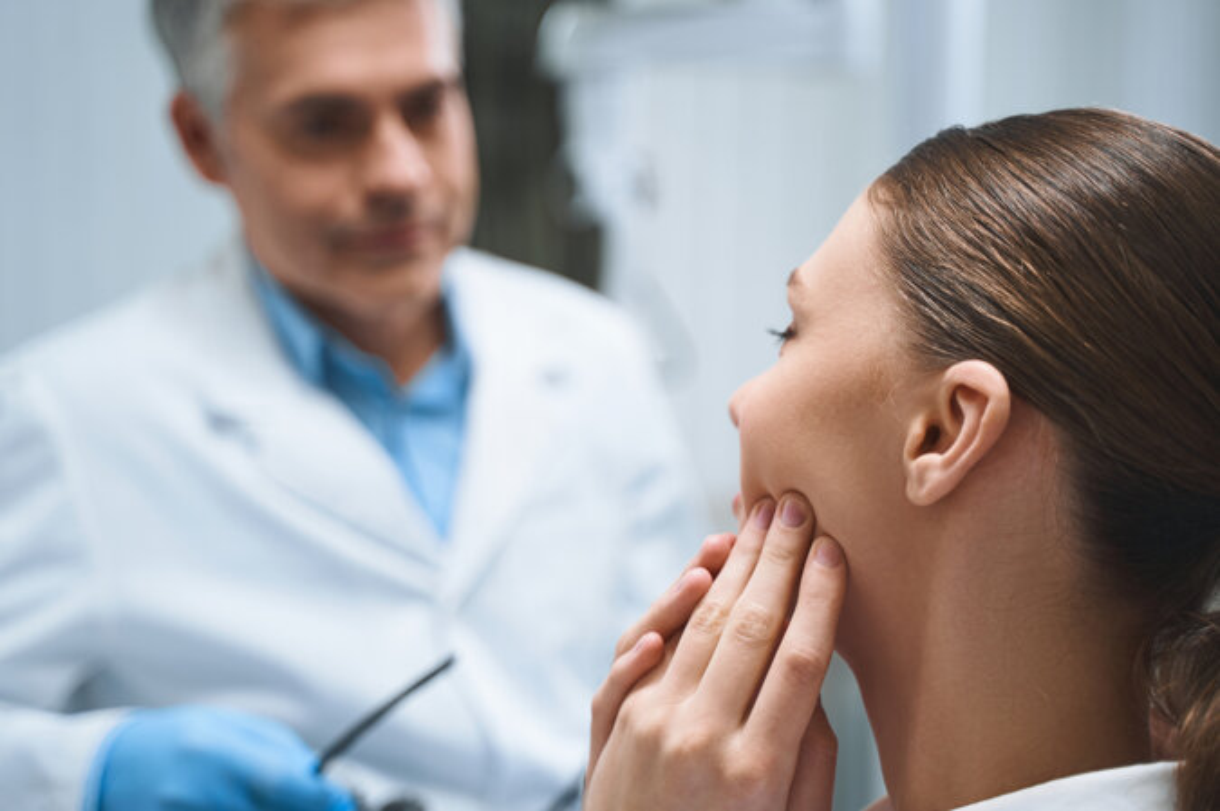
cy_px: 406
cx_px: 610
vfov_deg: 21.5
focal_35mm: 63
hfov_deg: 31.9
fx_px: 2133
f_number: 2.8
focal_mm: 63
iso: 200
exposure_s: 1/125
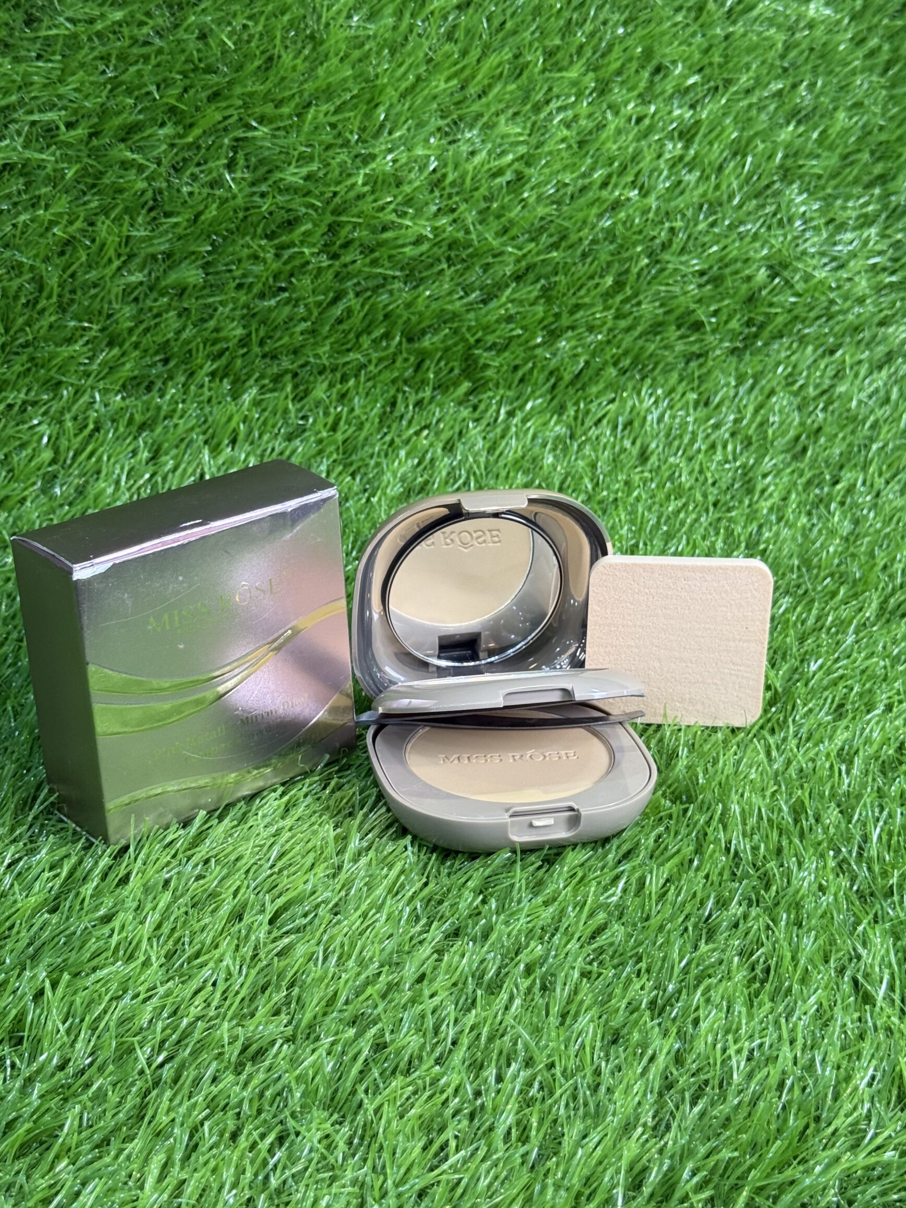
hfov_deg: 27.5
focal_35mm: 53
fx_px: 1849
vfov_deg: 36.2
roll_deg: -2.9
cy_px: 620
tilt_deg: -28.0
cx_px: 442
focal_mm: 6.76
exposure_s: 1/78
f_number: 1.78
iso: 100
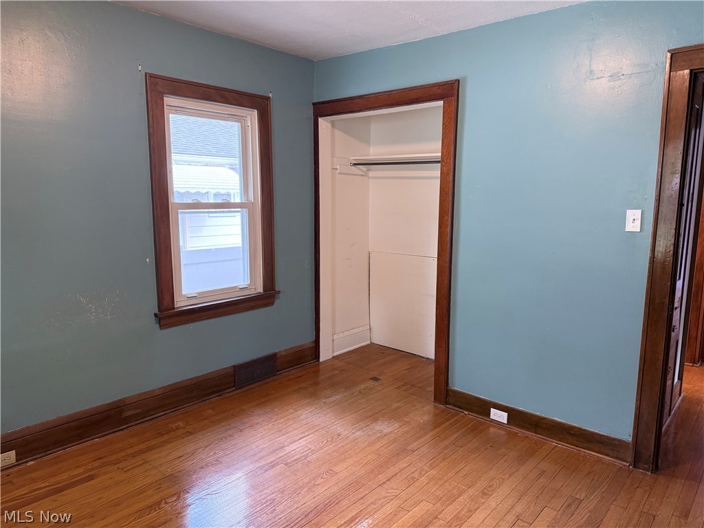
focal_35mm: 24
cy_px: 264
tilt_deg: -7.5
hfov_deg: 71.6
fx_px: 488
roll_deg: +0.0
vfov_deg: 56.8
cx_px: 352
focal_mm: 6.76
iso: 400
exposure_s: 1/60
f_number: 1.78
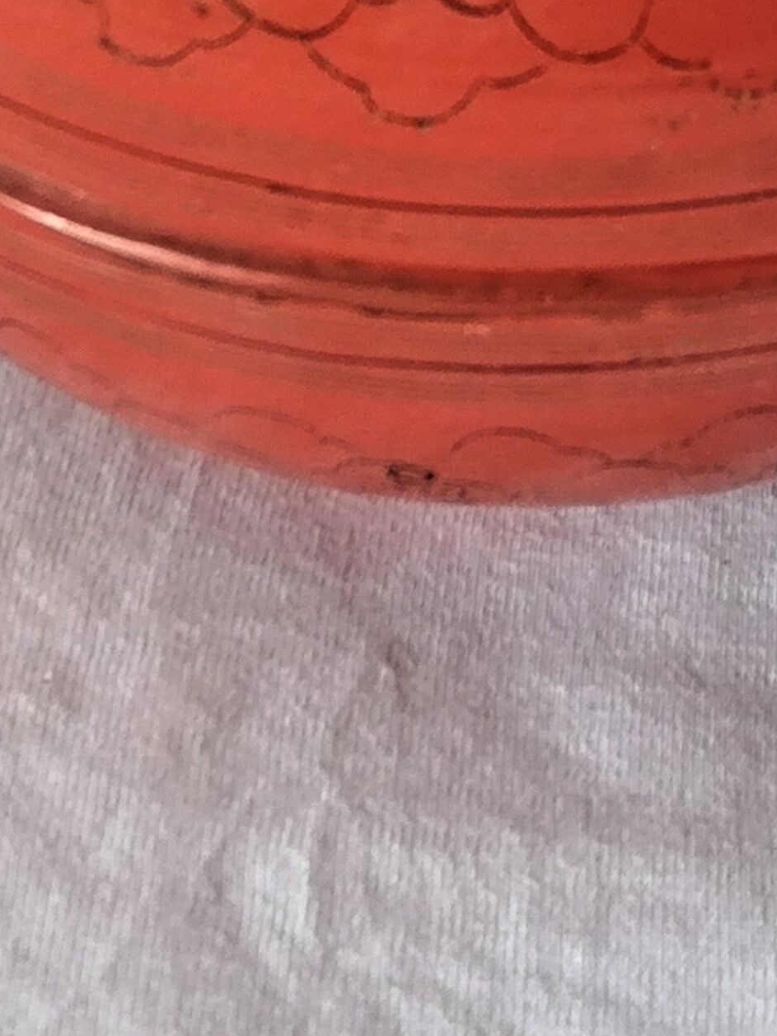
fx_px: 4189
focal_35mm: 140
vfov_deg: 13.7
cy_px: -195
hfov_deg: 10.6
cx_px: 531
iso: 200
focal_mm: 5.4
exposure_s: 1/33.3
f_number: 1.8
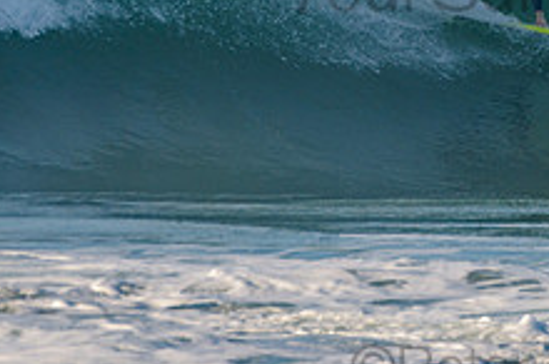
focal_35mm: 1321
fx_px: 20116
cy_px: -46
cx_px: 544
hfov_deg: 1.6
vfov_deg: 1.0
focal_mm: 500
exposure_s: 1/1600
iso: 160
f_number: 5.6
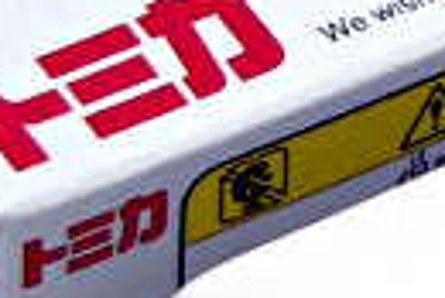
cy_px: 120
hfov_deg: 3.9
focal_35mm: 533
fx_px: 6596
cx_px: 524
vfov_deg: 2.6
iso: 80
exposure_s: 1/100
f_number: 3.3
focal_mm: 17.3
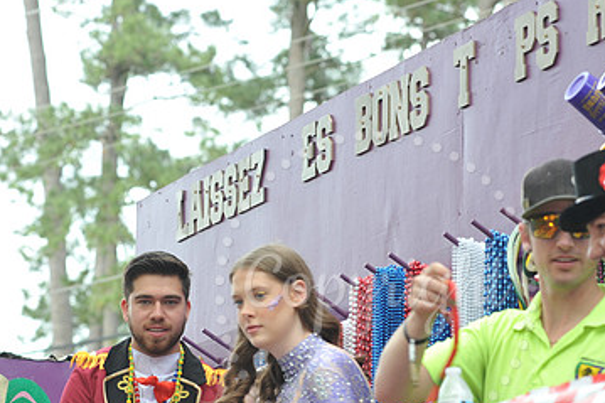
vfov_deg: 7.6
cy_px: 290
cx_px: 376
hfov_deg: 11.4
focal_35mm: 181
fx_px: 3040
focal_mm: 112
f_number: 6.3
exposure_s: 1/80
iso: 250
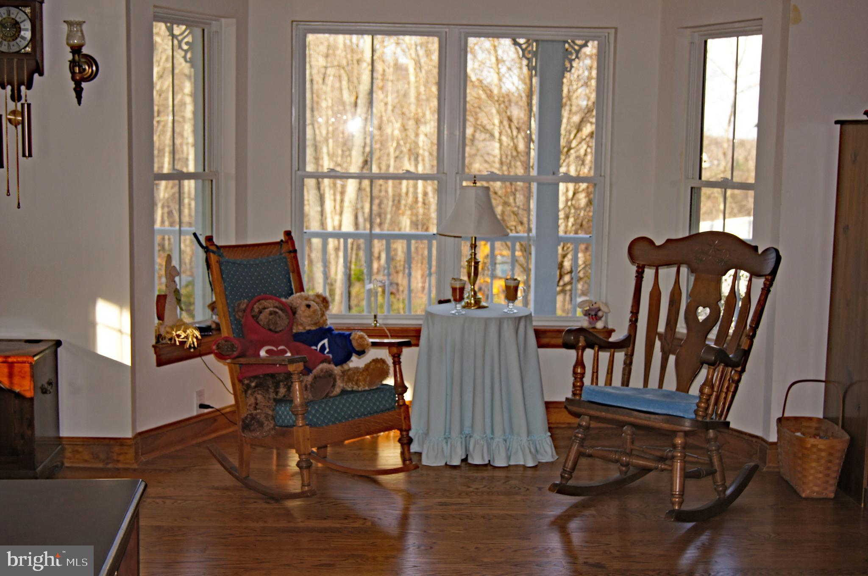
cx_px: 434
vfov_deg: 25.7
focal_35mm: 52
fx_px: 1264
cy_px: 288
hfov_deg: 37.9
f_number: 4.5
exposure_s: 1/60
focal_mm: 35
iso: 160
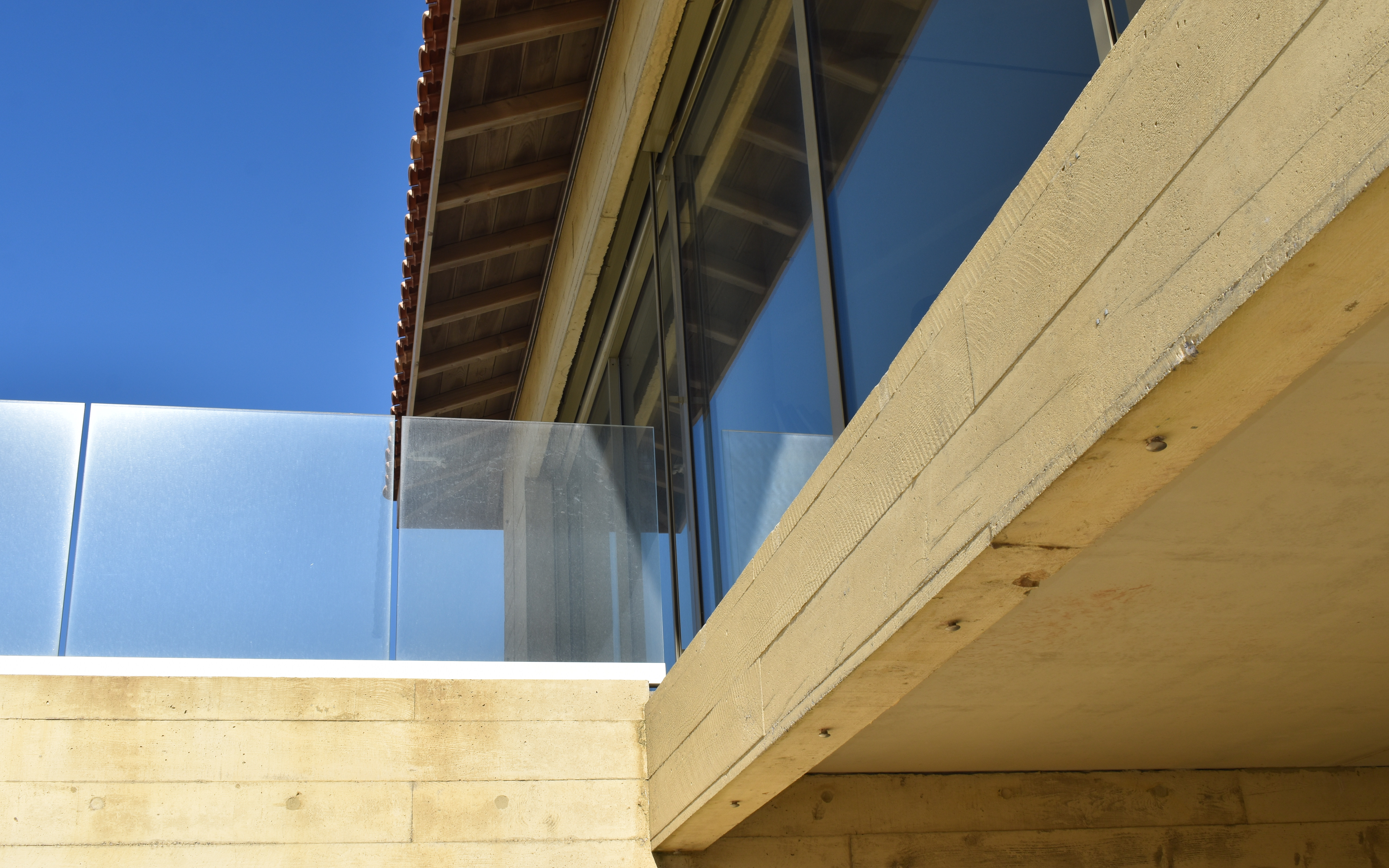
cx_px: 694
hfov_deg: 47.7
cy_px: 441
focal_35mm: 42
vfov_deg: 30.9
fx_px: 1571
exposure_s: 1/200
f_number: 13
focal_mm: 27
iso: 100
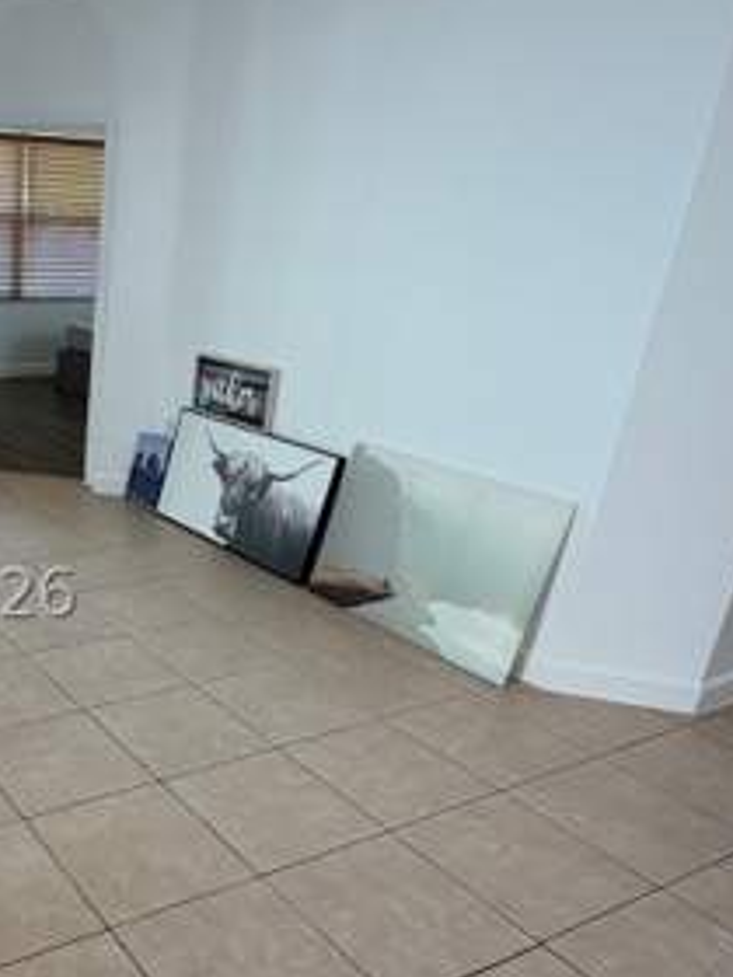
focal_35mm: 32
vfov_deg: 56.3
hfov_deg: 38.9
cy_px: 593
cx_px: -7
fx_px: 903
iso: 125
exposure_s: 1/120
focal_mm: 2.22
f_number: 2.2
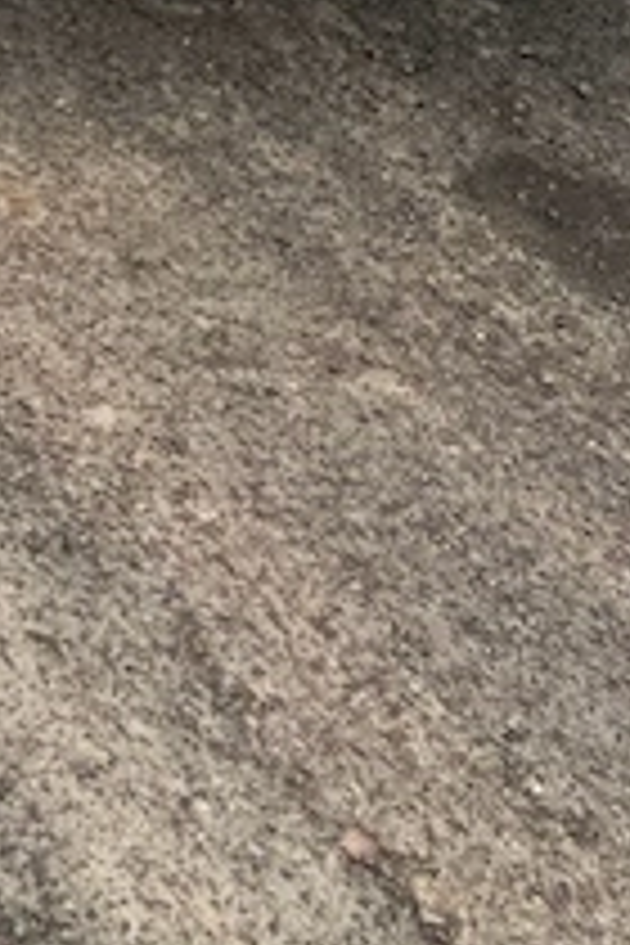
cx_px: -270
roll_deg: -14.8
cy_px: -778
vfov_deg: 16.5
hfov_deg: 12.7
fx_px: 2704
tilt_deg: -12.8
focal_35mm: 103
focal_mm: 4.2
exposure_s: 1/381
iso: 32
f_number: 1.6
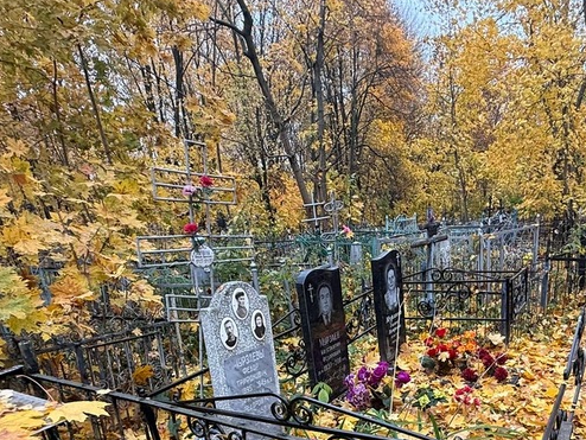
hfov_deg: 60.5
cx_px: 378
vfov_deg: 44.5
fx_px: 491
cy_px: 384
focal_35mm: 29
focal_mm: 2.22
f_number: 2.2
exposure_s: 1/99
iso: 64
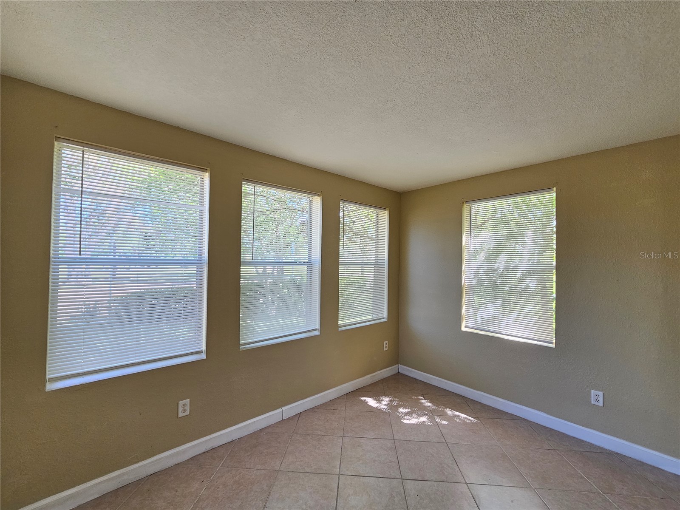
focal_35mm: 13
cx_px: 340
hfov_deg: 106.2
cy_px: 255
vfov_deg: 89.9
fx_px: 255
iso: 100
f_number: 2.2
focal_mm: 2.2
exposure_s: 1/77.4
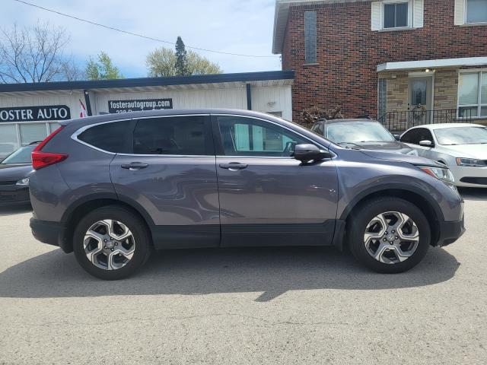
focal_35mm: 26
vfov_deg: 53.1
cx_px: 244
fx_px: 366
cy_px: 182
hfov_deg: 67.3
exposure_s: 1/1978
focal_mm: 5.4
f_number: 1.8
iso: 40
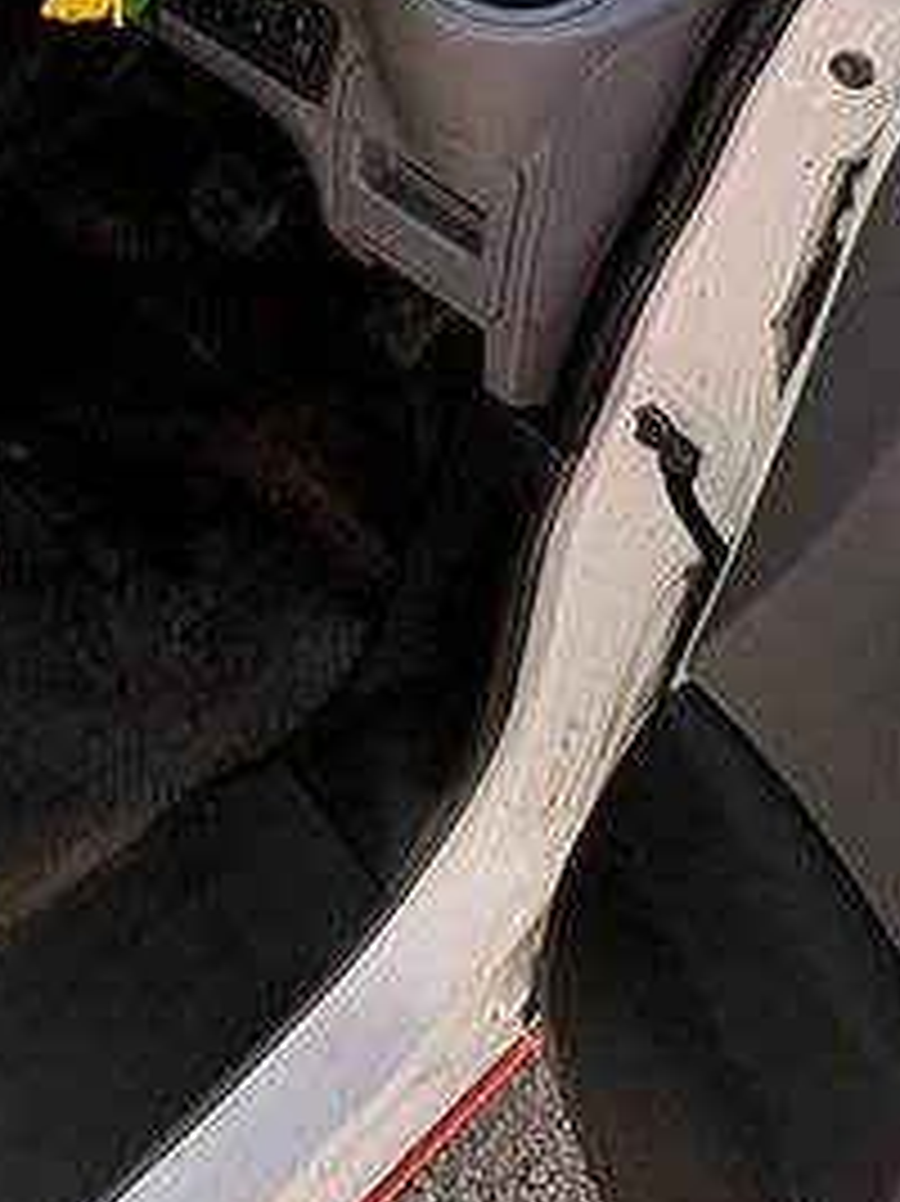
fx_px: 1631
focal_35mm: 47
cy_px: -351
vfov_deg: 31.4
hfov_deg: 25.7
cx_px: -320
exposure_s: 1/135
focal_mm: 2.22
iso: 50
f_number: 2.2
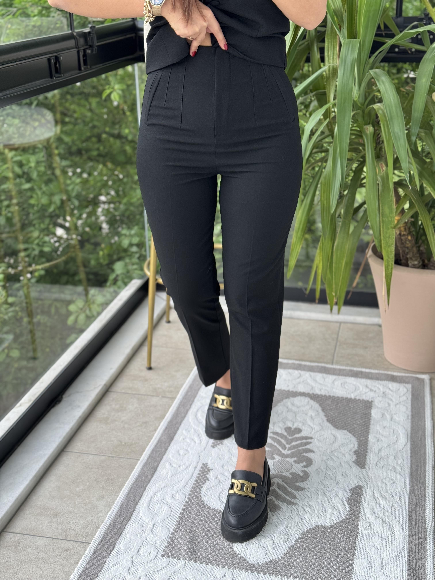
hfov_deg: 30.3
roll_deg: +2.6
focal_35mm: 48
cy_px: 290
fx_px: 804
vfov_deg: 39.7
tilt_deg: -37.9
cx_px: 218
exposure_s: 1/121
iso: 50
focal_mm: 6.76
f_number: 1.78
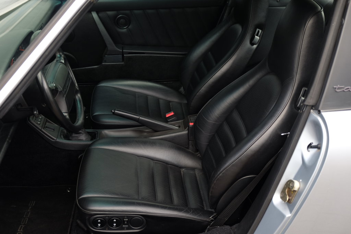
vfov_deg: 27.5
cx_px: 176
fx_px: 478
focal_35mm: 49
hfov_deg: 40.3
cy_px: 117
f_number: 3.6
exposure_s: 1/70
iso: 200
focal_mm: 32.9
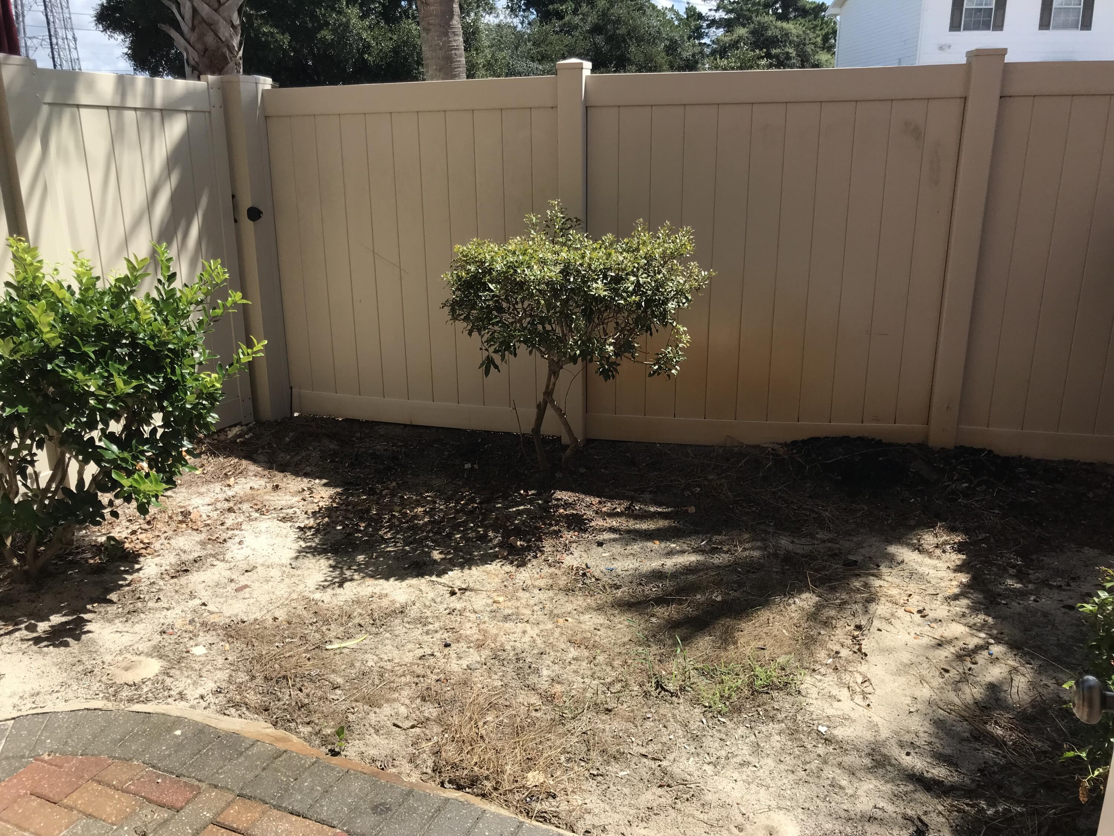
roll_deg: +1.0
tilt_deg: -17.8
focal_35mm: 28
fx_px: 901
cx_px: 557
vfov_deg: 49.7
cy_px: 418
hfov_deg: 63.4
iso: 20
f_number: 1.8
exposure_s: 1/1520
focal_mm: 3.99
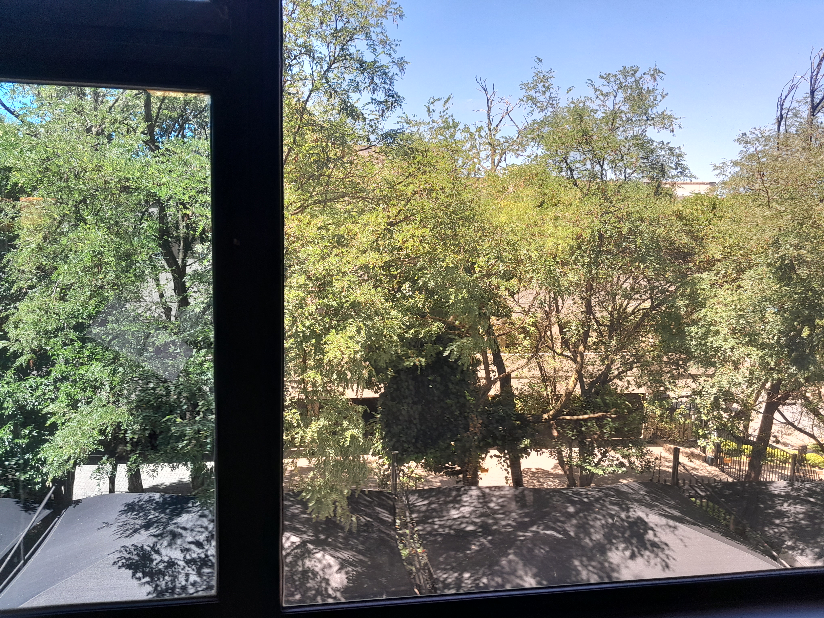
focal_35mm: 27
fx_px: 643
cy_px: 309
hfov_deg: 65.3
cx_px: 412
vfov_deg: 51.4
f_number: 1.8
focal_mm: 4
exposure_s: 1/50
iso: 40
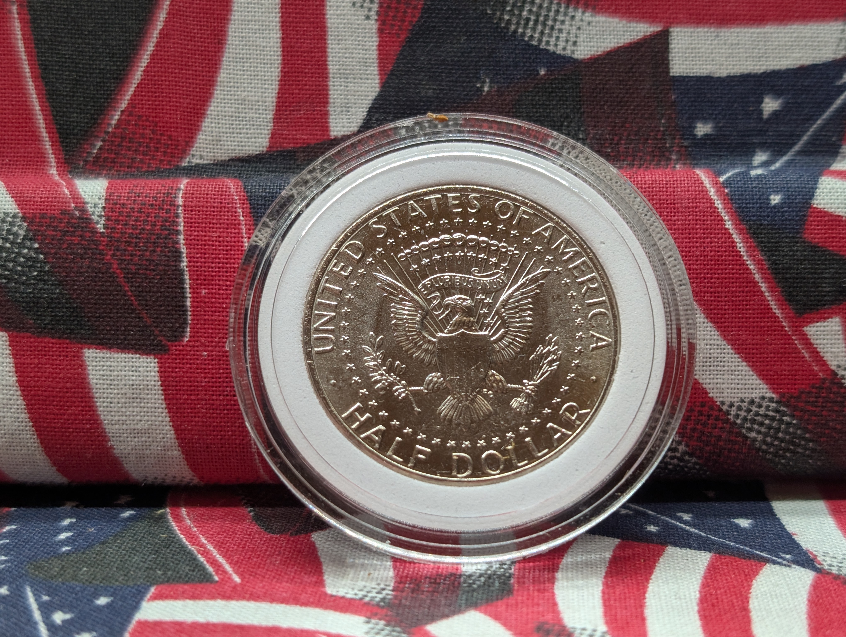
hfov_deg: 38.9
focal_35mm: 49
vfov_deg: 29.7
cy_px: 318
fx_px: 1199
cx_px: 423
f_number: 1.68
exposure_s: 1/142
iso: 91
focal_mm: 6.9
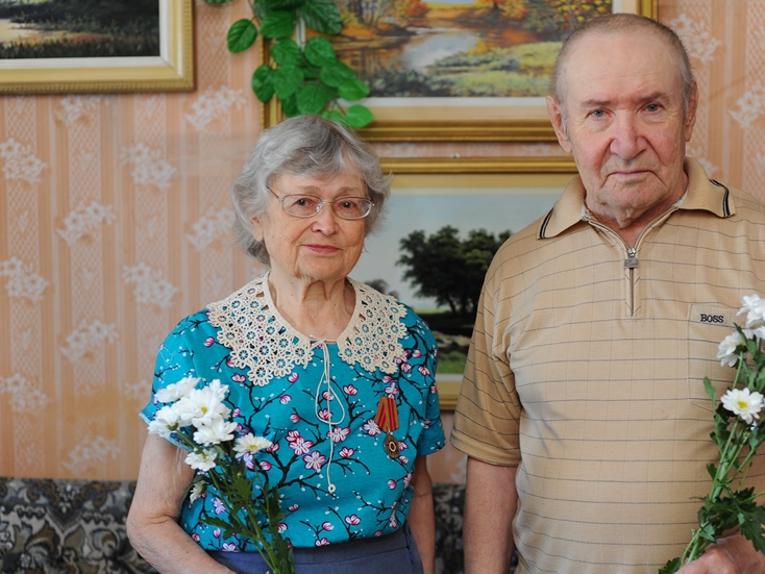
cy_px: 317
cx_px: 456
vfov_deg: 21.9
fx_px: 1481
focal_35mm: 67
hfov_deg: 28.9
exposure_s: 1/60
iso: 400
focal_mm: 50
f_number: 2.8
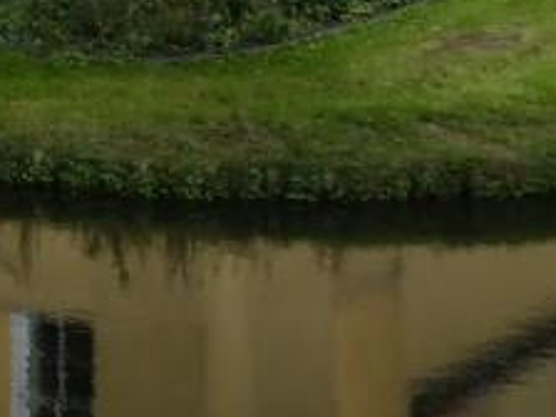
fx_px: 2056
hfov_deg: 14.7
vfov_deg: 10.7
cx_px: -189
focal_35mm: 128
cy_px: -375
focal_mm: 5
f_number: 3.5
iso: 80
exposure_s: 1/800
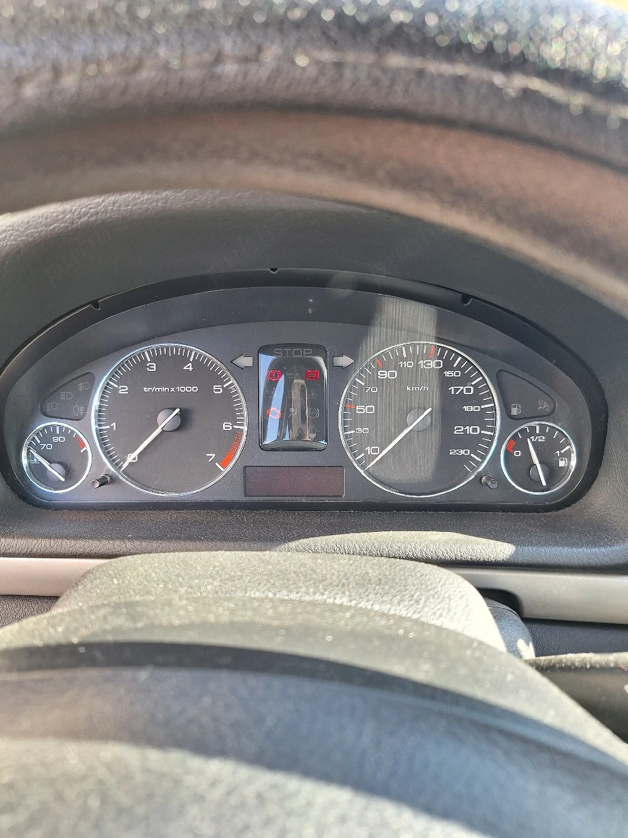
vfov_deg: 73.9
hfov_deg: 58.9
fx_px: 556
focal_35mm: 23
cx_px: 314
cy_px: 419
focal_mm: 5.54
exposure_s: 1/104
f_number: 1.8
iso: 40
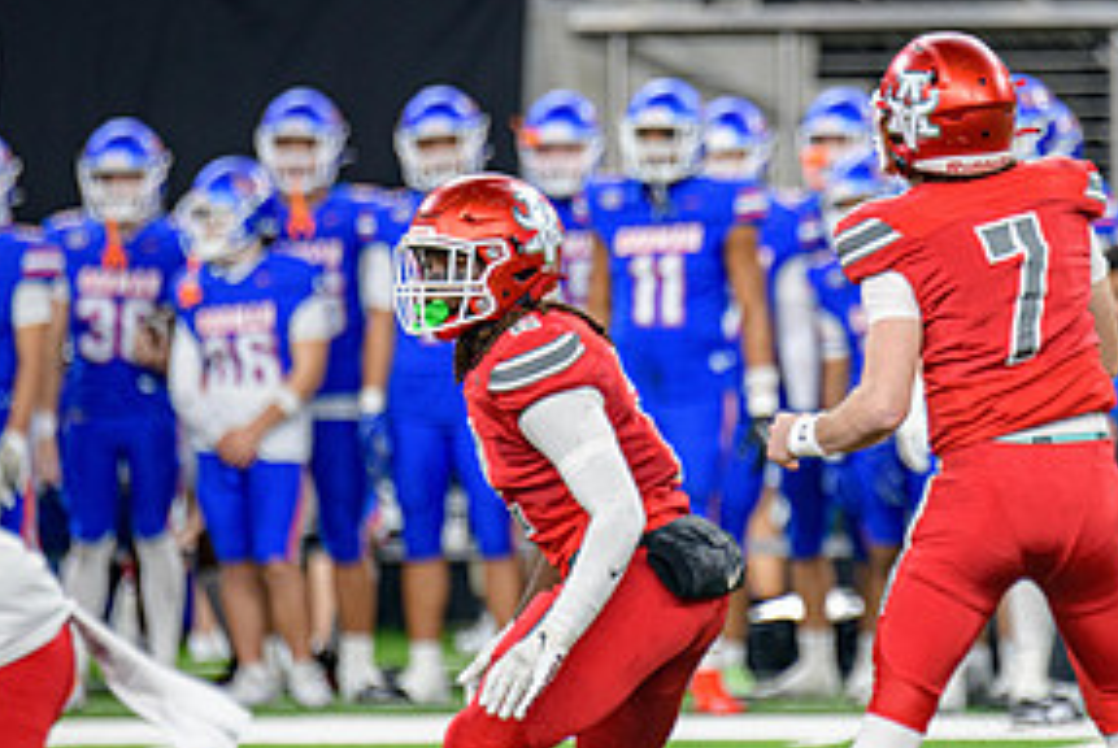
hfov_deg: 3.4
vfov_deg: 2.3
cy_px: 411
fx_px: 18838
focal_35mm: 606
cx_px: 775
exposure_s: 1/400
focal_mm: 300
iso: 1000
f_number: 2.8
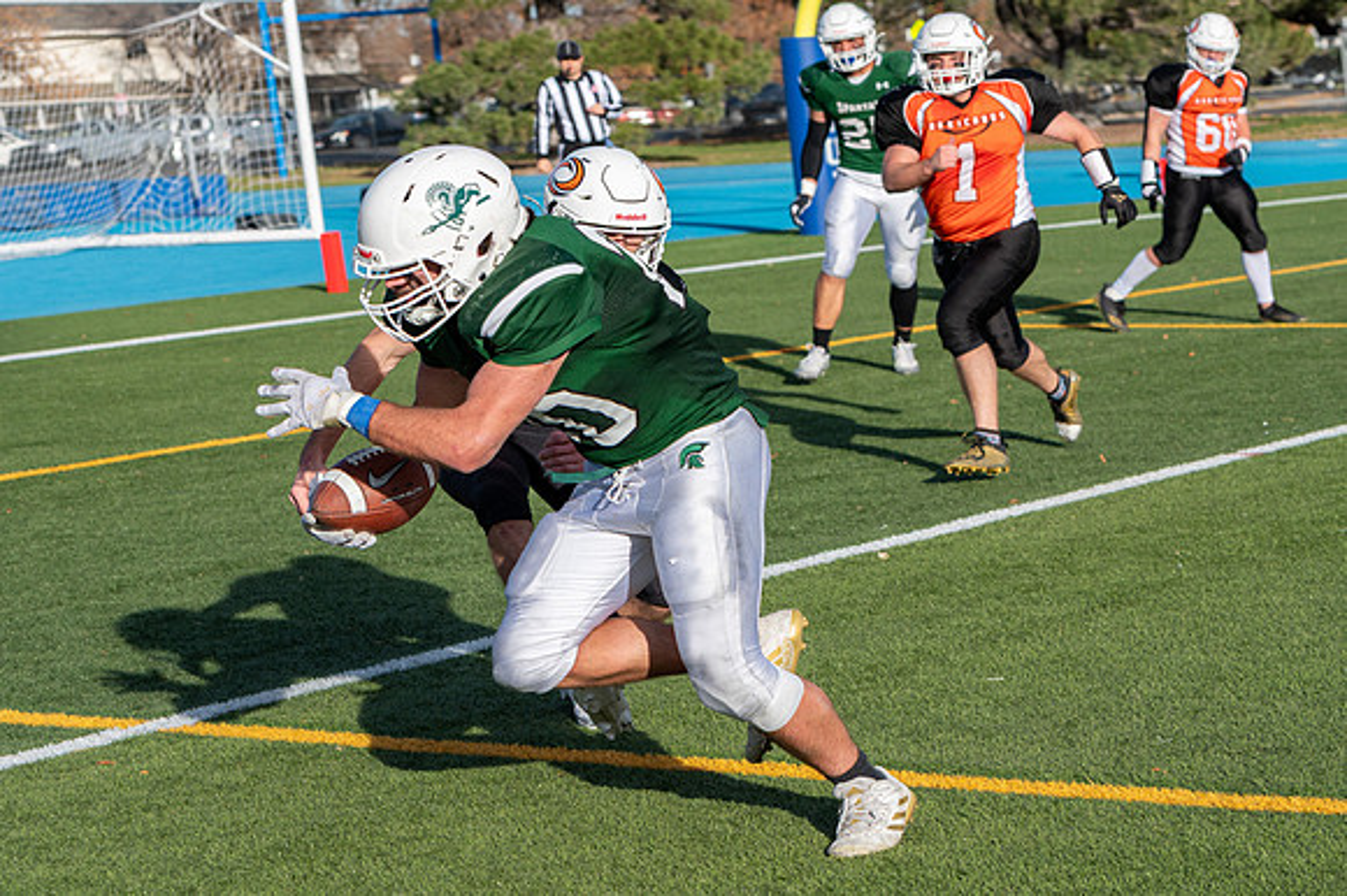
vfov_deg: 13.1
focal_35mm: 105
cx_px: 814
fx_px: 3917
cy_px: 414
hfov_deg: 19.5
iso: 320
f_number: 5
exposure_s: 1/2500
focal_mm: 86
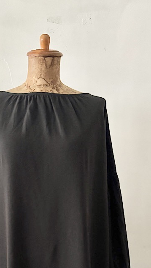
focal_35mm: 57
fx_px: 406
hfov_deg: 20.9
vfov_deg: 34.8
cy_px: 233
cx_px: 33
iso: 640
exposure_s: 1/32
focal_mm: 5.96
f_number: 1.6
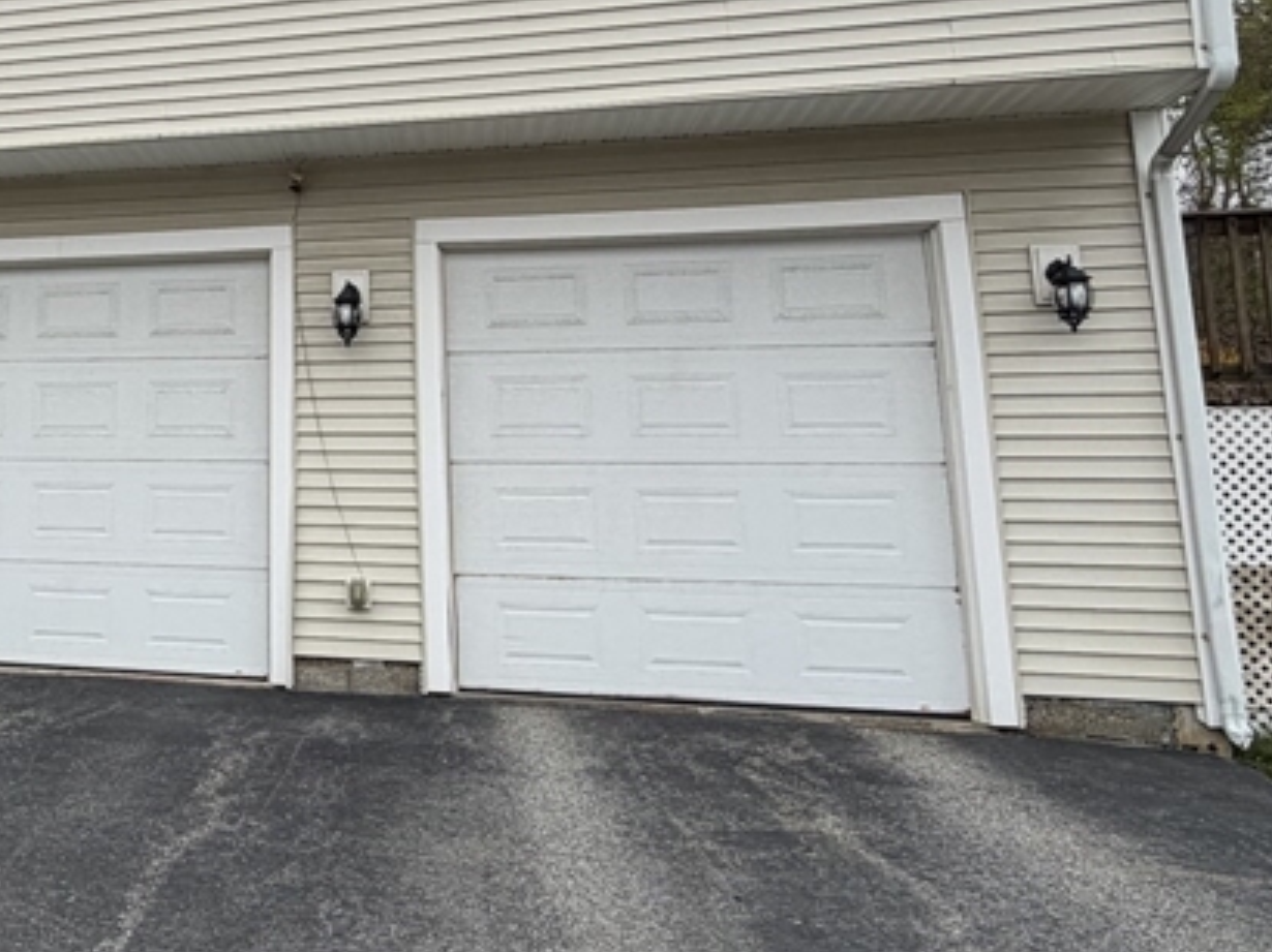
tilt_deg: +8.3
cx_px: 96
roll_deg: -1.6
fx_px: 1285
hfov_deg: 46.7
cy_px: 332
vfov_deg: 40.2
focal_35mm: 35
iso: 40
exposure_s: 1/694
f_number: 2.2
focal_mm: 2.22
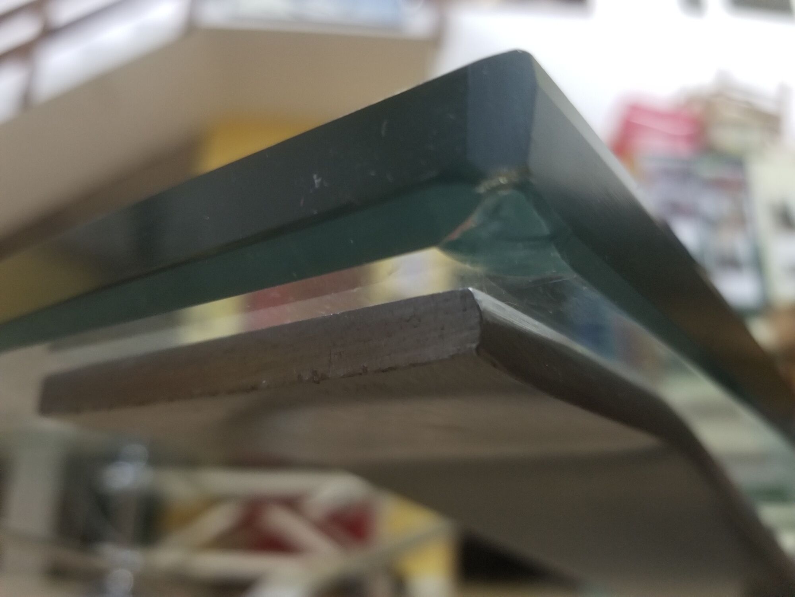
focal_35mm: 26
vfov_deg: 53.1
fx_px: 597
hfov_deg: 67.3
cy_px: 298
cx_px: 398
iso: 250
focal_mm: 4.25
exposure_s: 1/25
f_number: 1.7
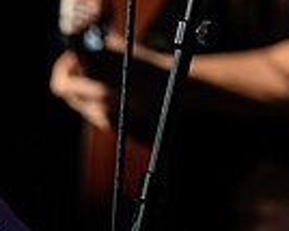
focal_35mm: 983
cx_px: 485
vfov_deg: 1.6
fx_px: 8402
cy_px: -264
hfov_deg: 2.0
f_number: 2.8
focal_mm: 200
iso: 250
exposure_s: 1/60
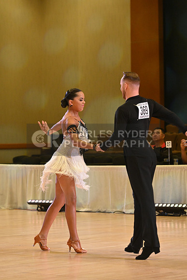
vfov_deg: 13.2
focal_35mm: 155
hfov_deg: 8.9
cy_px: 140
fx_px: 1207
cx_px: 94
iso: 4000
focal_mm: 155
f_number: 5.6
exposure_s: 1/400
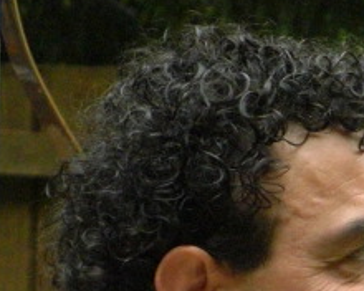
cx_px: 276
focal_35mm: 678
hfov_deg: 2.9
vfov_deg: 2.3
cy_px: 360
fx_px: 7304
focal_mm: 39.4
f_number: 4.8
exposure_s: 1/320
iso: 400
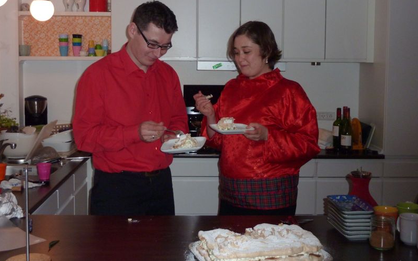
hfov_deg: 41.8
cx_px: 209
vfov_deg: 26.8
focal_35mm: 48
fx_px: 547
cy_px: 105
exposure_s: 1/60
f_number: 3.7
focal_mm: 7.3
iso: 200
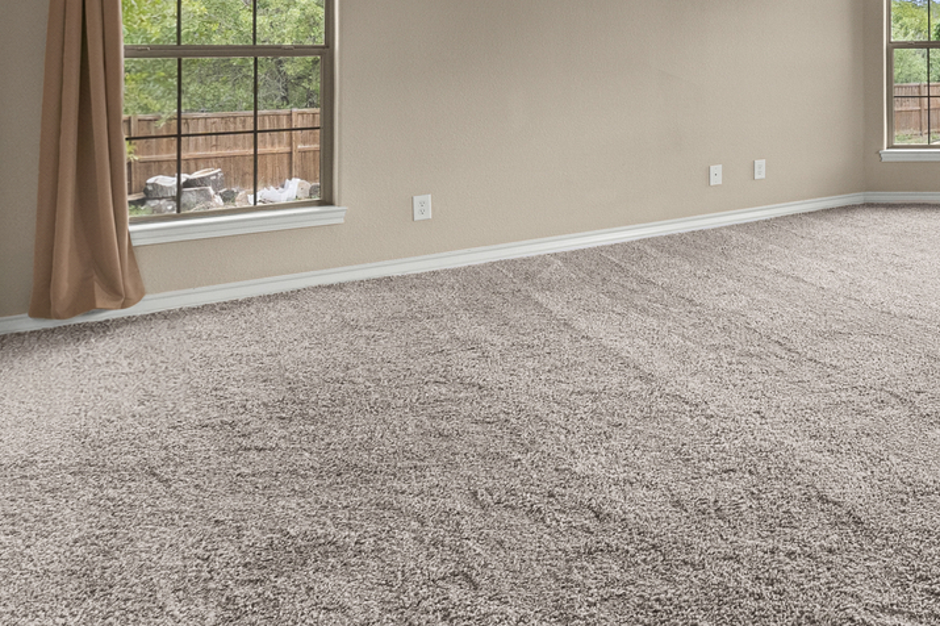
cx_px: 969
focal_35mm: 34
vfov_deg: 36.5
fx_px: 887
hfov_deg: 45.7
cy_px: 67
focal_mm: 10
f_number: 8
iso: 500
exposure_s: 1/8
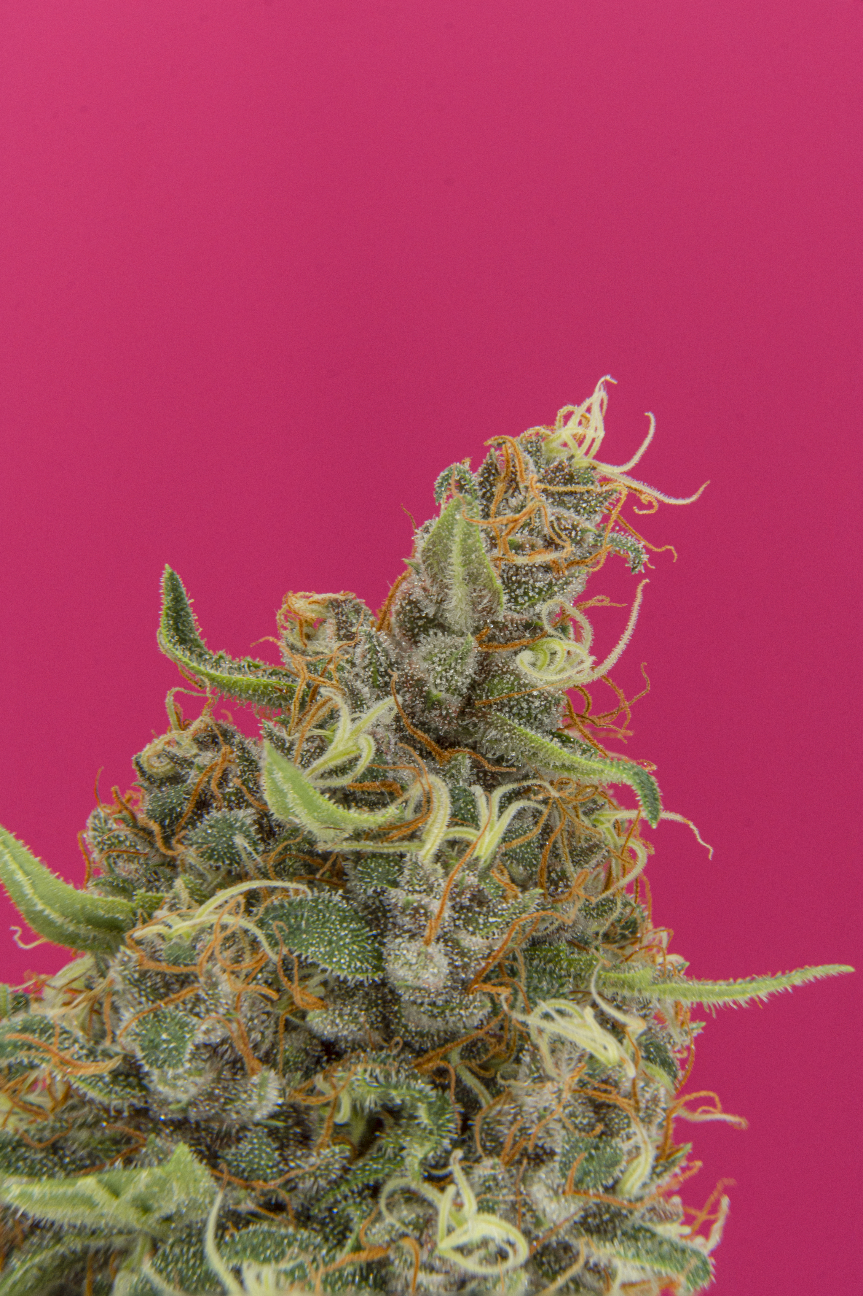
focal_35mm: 142
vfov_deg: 14.4
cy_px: 648
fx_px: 5130
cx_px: 432
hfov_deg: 9.6
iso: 160
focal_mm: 95
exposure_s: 1/4
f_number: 14
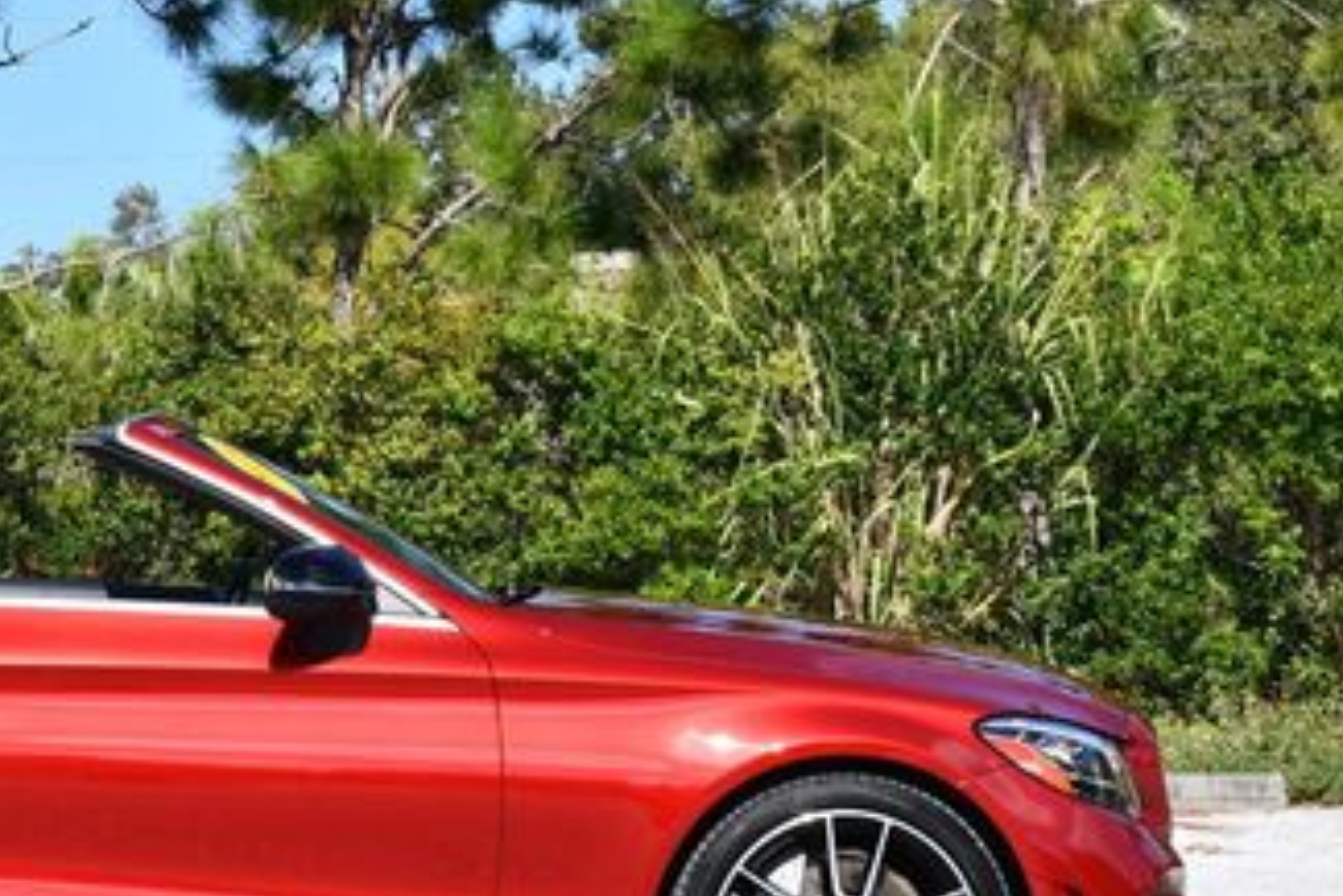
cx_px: 33
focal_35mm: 126
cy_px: 405
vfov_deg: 10.9
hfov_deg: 16.0
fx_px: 4702
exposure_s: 1/250
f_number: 8
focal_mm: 32
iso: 100
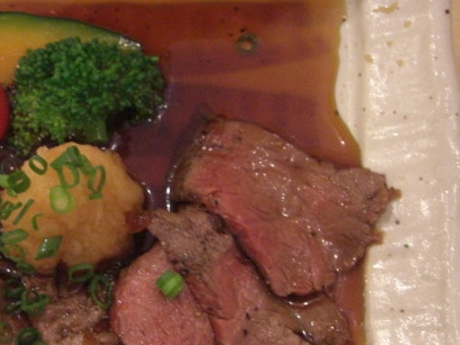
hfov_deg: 27.4
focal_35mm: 69
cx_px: 72
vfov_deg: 21.3
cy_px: 203
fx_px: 917
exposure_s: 1/30
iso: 800
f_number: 2.8
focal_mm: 7.9
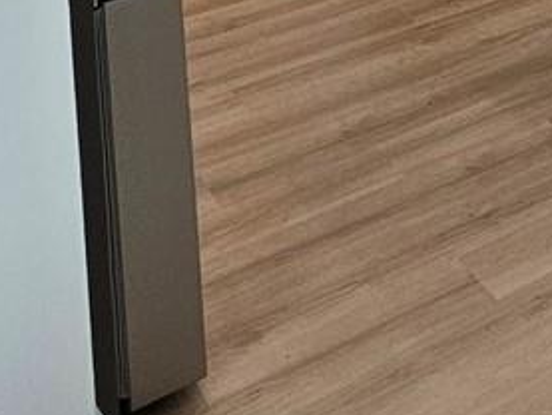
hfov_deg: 16.6
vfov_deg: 14.2
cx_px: 1200
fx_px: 1196
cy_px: -547
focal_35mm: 75
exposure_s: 1/60
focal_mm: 2.2
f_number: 2.2
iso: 80
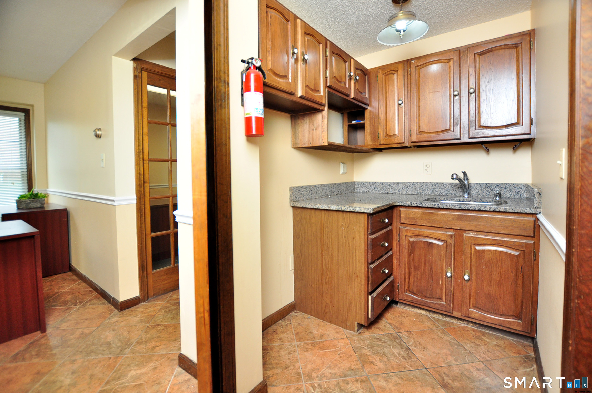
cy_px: 196
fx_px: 246
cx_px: 296
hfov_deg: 100.5
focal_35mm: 15
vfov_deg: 77.2
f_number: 3.5
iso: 500
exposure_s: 1/200
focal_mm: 10
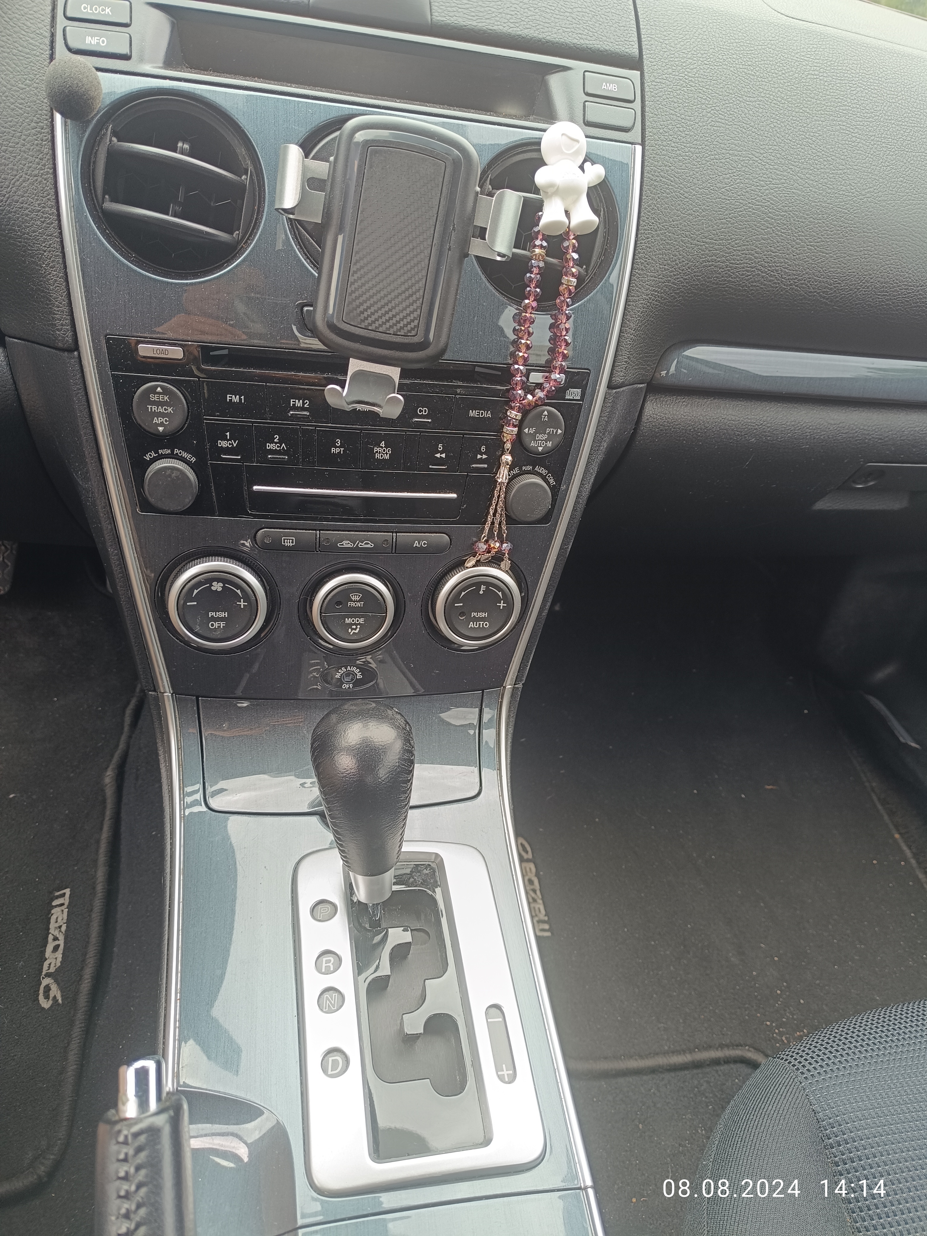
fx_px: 857
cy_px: 618
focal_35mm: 24
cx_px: 464
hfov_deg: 56.8
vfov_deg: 71.6
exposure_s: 1/101
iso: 105
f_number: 1.88
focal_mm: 5.59
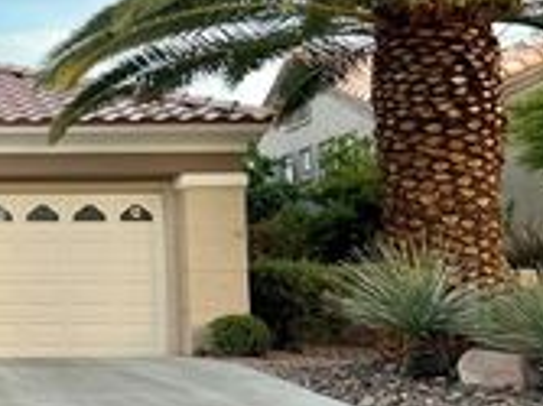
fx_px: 1223
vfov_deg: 18.9
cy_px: 206
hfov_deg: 21.6
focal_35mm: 78
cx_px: -234
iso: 50
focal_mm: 5.7
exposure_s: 1/646
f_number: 1.5
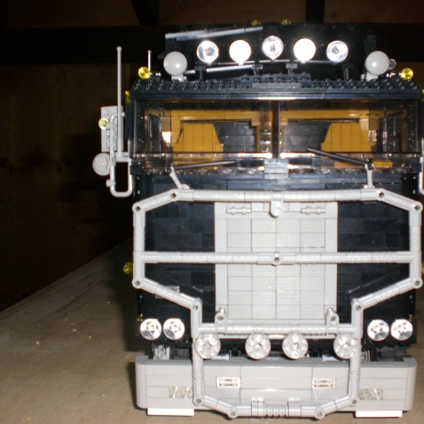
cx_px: 243
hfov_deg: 37.5
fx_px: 624
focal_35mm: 45
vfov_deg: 37.6
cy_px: 212
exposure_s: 1/60
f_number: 3.1
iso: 200
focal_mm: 6.3
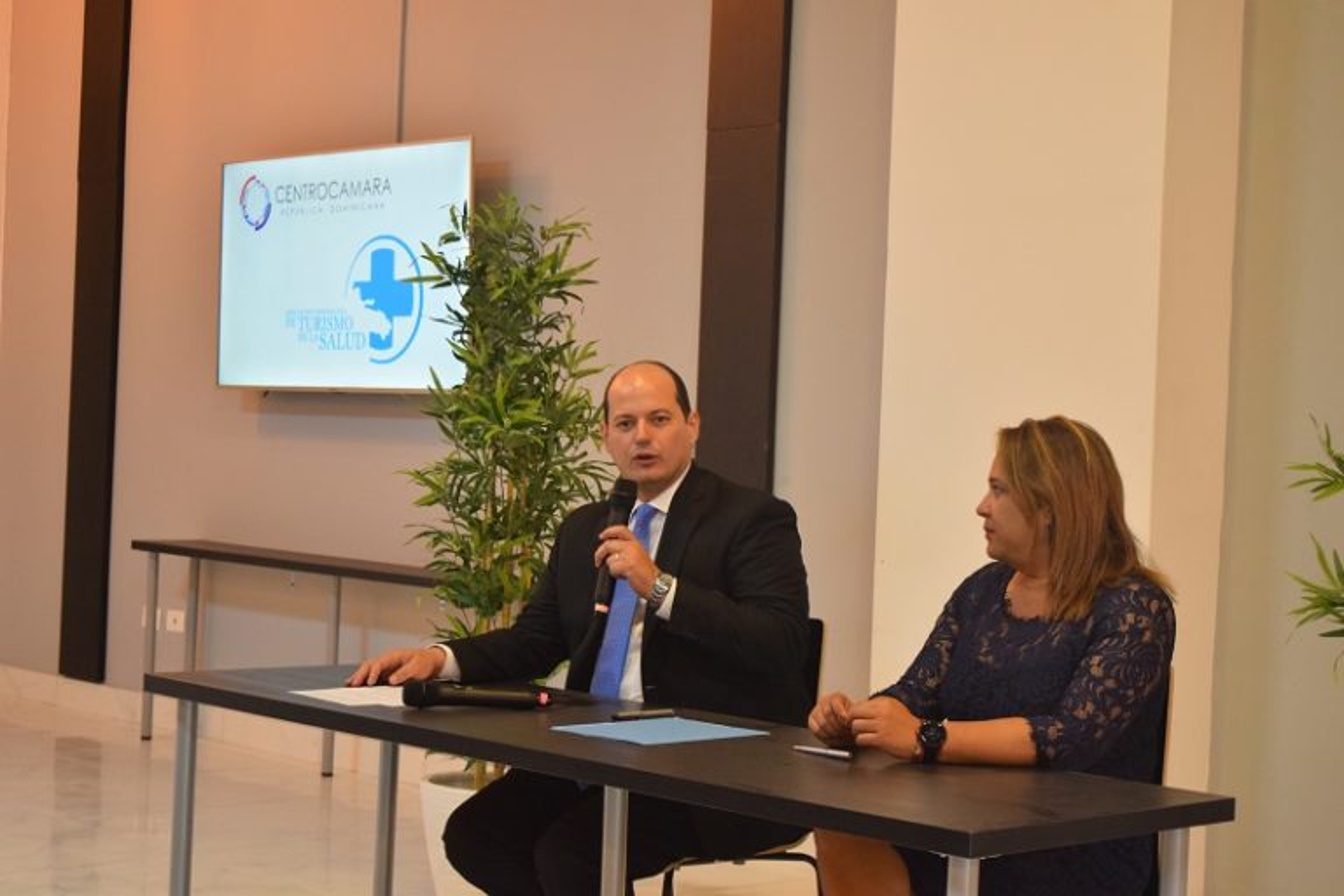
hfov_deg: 31.9
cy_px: 448
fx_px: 2352
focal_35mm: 63
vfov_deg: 21.6
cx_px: 672
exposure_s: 1/60
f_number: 5
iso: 1600
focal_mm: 42
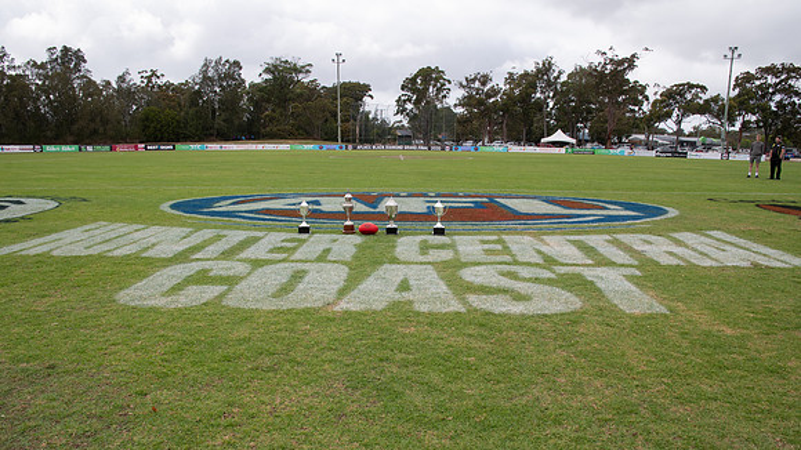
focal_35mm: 25
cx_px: 400
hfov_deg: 73.8
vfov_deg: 45.5
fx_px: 534
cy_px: 265
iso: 200
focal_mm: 16
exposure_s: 1/200
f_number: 9
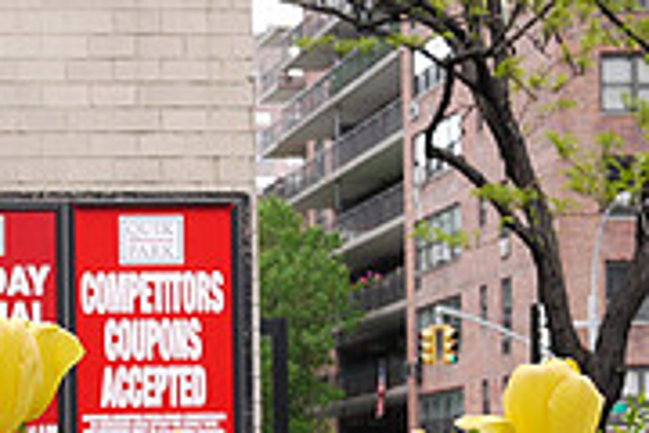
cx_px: -108
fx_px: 2416
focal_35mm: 134
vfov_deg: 10.1
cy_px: 460
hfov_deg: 14.8
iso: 100
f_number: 4.5
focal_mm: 20
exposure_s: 1/80
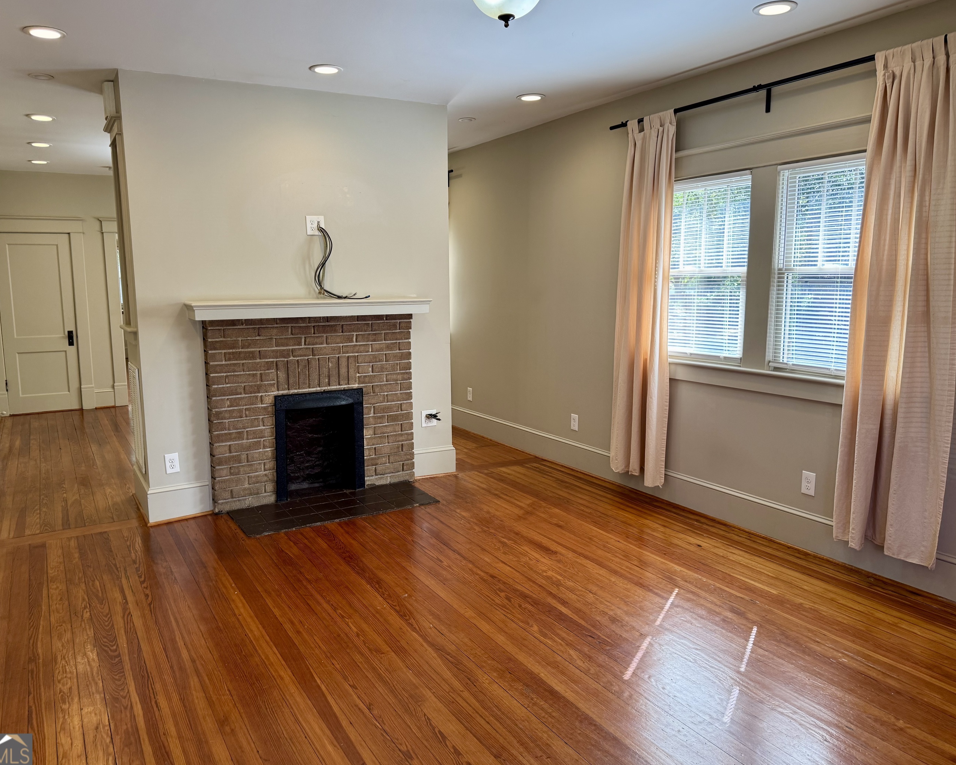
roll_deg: +1.0
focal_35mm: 26
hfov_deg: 66.0
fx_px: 736
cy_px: 375
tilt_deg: -7.8
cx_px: 444
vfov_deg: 54.9
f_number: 1.78
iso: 100
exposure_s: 1/120
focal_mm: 6.76
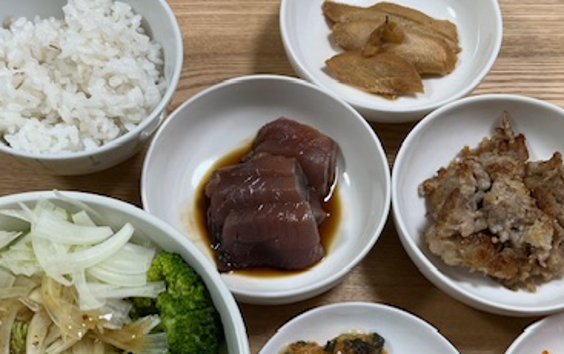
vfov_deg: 26.5
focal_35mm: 48
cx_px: 263
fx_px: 738
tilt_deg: -68.3
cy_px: 269
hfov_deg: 41.8
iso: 80
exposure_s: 1/100
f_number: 1.5
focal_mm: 5.7
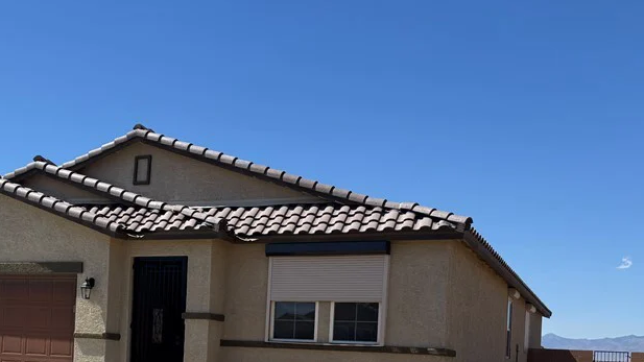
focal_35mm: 47
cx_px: 215
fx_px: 803
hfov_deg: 43.1
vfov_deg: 24.4
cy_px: 351
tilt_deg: +0.8
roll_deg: -2.7
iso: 50
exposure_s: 1/4854
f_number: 1.6
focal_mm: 5.96
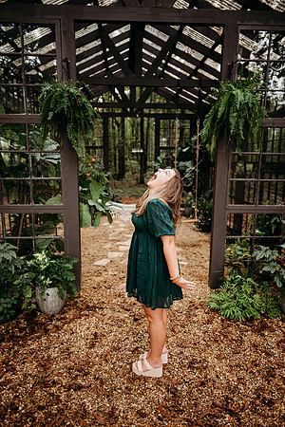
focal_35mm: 24
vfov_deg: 73.7
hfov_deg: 53.1
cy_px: 214
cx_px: 142
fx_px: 285
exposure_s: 1/250
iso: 320
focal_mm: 24
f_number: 2.2
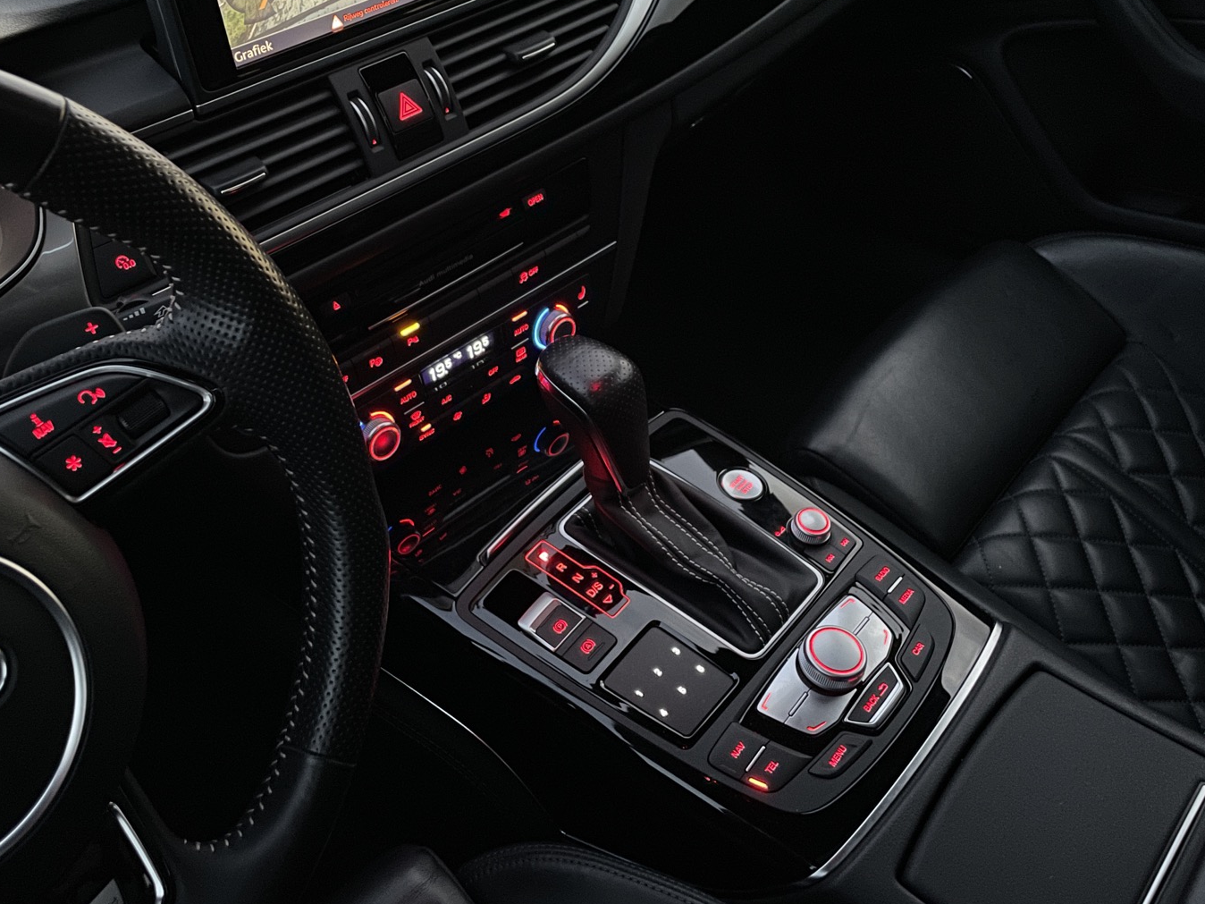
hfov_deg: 52.5
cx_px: 527
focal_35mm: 35
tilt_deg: -36.4
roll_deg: +6.6
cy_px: 352
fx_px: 1218
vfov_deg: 40.5
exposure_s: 1/8
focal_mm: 4.2
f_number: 1.6
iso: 250
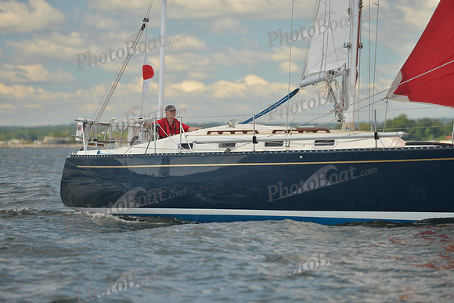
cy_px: 152
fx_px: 2460
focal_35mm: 195
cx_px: 227
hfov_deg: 10.5
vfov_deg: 7.0
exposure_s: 1/800
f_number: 4
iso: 200
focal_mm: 195
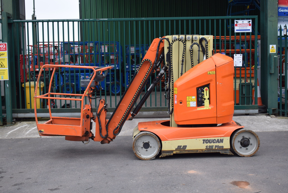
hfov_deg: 36.8
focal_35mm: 54
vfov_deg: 25.1
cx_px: 144
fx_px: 432
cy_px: 96
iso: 400
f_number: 6.3
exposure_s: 1/125
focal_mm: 36
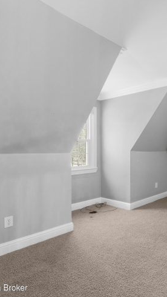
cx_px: 175
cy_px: 150
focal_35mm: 25
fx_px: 198
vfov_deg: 73.6
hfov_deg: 39.0
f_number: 10
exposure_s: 1/1.25
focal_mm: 10.5
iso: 400
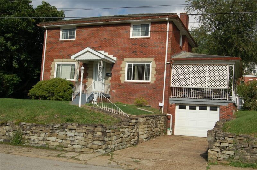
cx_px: 128
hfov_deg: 49.6
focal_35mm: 39
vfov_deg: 34.1
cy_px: 85
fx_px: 278
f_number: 11
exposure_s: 1/500
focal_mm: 26
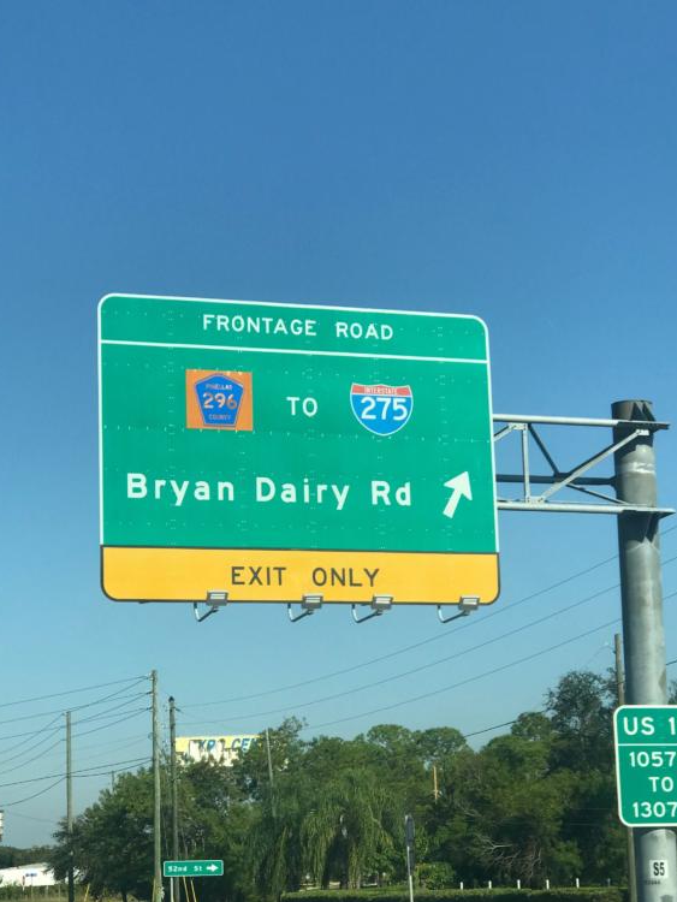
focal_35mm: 76
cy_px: 515
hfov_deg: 19.4
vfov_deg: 25.6
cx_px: 386
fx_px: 1981
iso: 20
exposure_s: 1/791
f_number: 2.8
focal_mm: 6.6
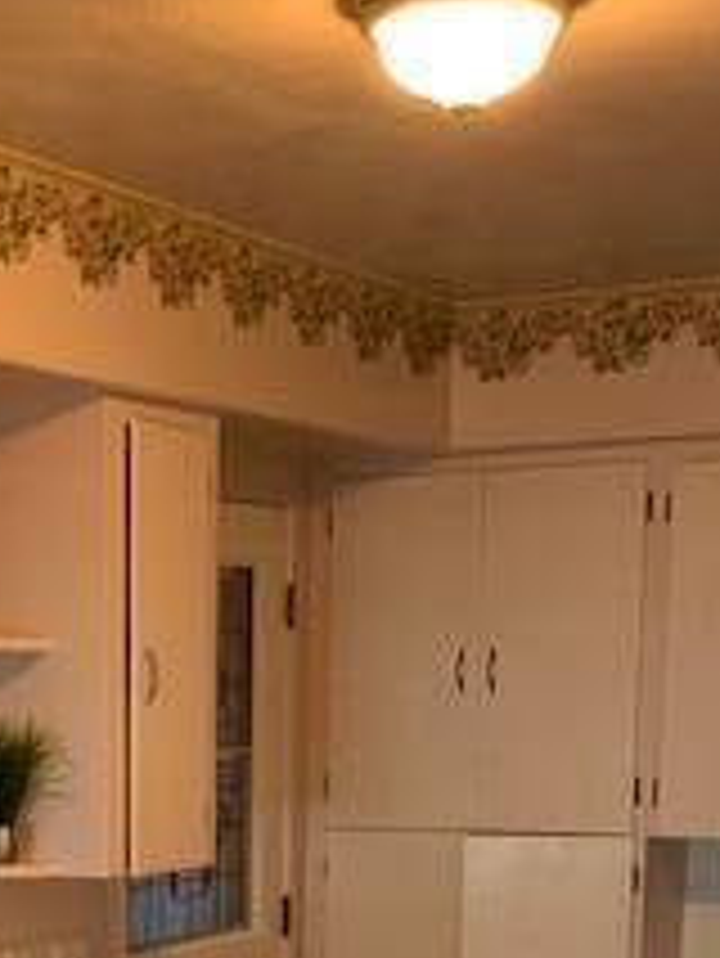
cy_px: 1102
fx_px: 2161
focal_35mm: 78
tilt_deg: -9.8
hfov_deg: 18.6
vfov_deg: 23.2
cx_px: 72
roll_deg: +0.2
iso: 100
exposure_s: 1/60
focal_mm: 4.25
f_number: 1.8
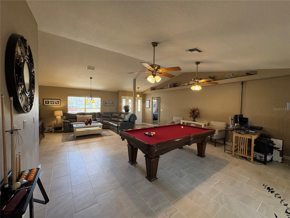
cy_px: 109
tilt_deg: -0.3
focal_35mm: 14
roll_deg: -0.6
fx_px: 117
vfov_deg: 85.7
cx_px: 145
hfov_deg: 102.1
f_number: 2.2
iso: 320
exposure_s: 1/120
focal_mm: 2.22
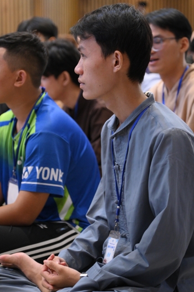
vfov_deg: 19.5
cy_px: 130
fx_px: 850
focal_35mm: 105
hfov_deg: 13.0
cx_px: 102
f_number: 4
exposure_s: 1/100
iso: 5000
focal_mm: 85
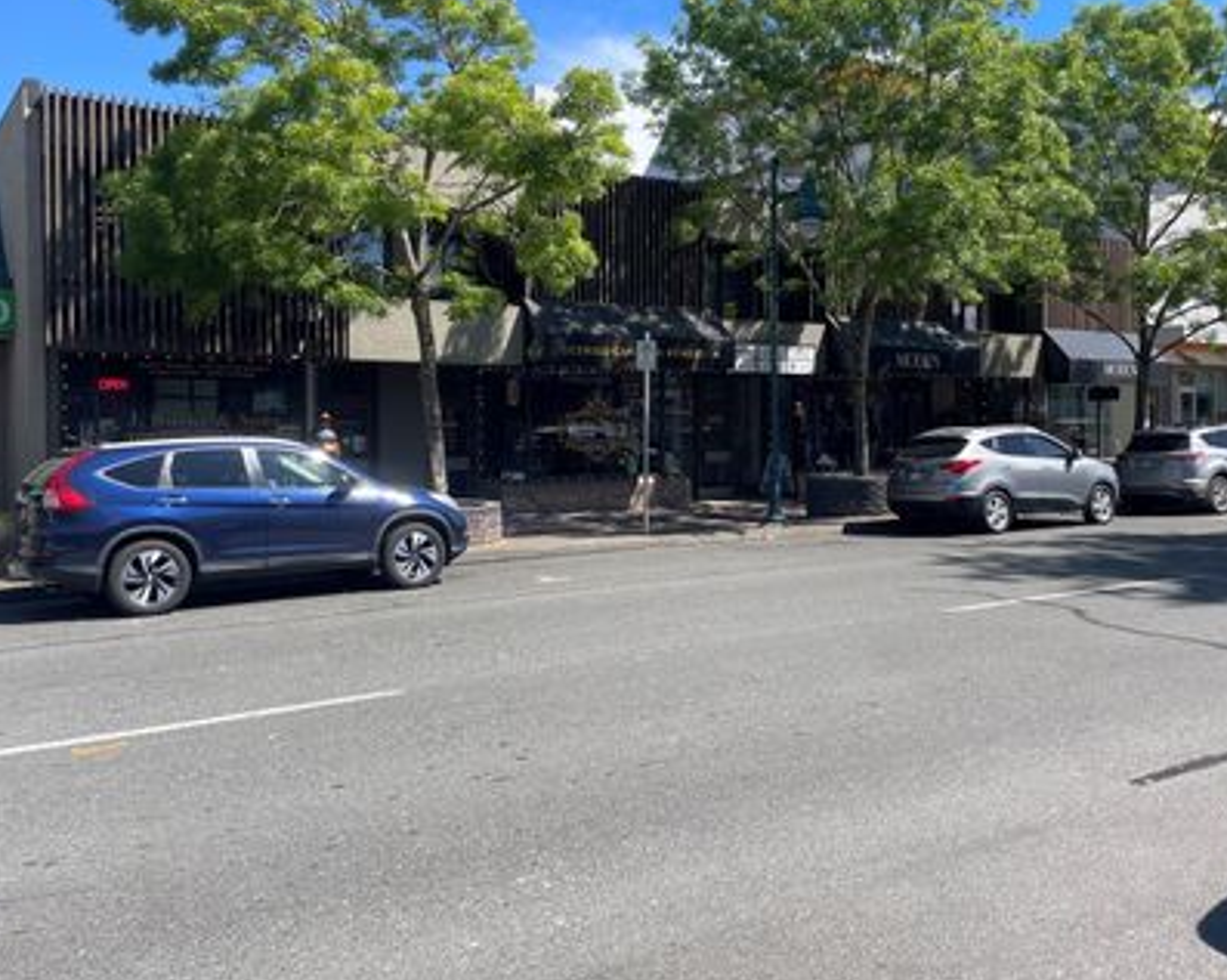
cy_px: 437
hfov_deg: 55.7
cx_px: 646
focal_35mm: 32
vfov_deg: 45.7
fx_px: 1161
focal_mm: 4.2
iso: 32
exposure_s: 1/1949
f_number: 1.6
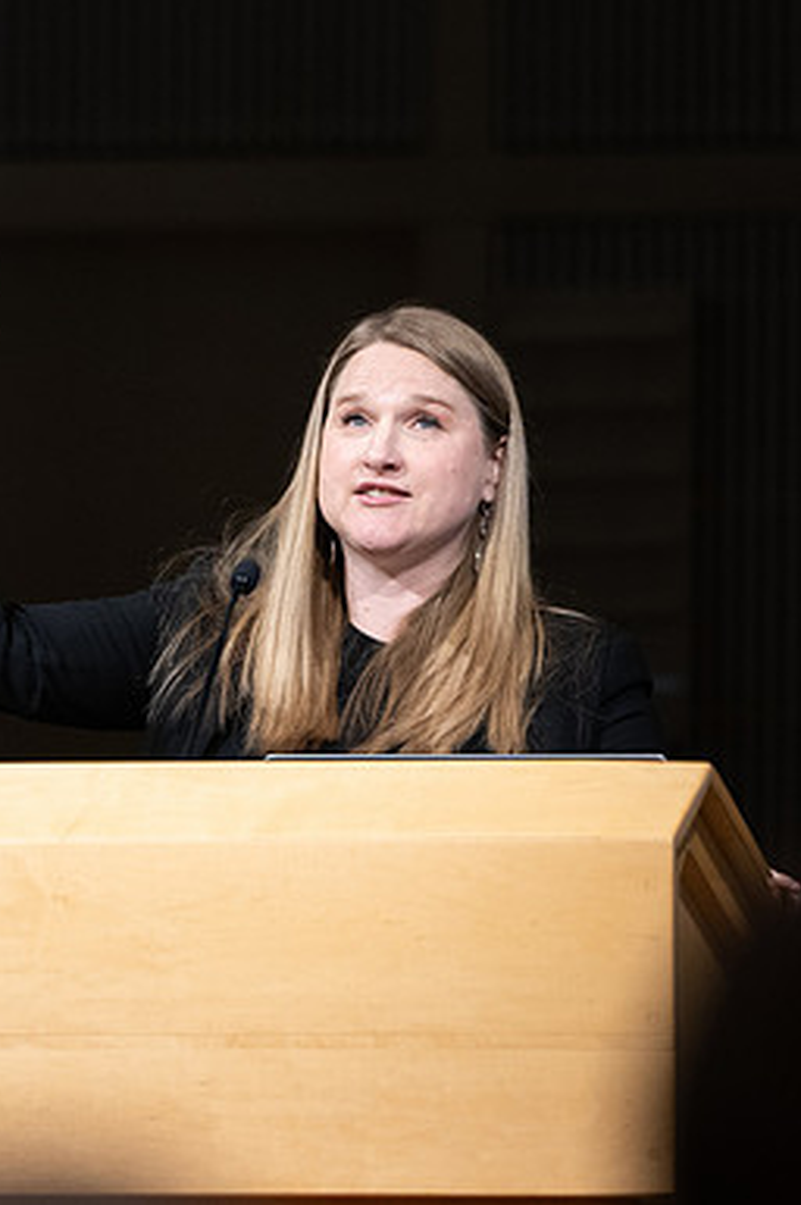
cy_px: 445
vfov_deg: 5.0
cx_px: 363
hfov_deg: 3.3
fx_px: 13841
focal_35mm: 414
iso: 1250
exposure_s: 1/320
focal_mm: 180
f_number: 2.8
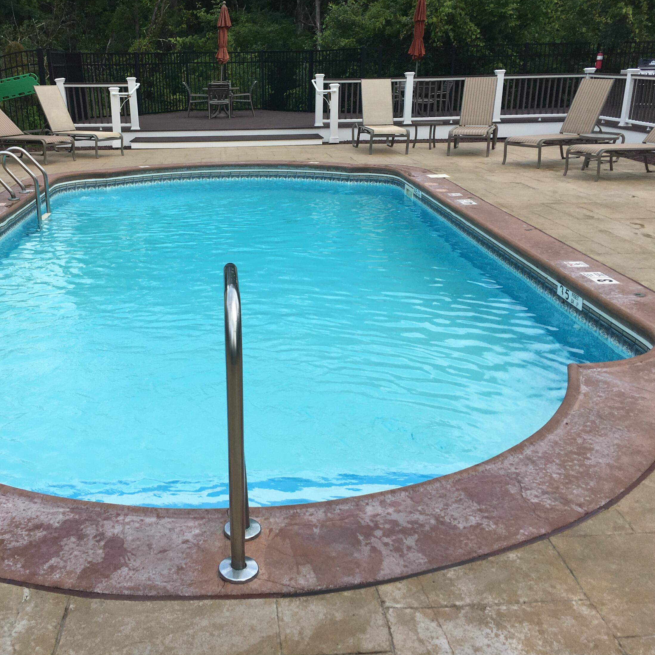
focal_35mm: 35
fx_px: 749
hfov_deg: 46.9
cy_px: 322
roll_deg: +0.6
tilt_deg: -20.2
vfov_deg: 47.2
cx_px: 261
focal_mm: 4.15
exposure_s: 1/1202
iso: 25
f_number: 2.2
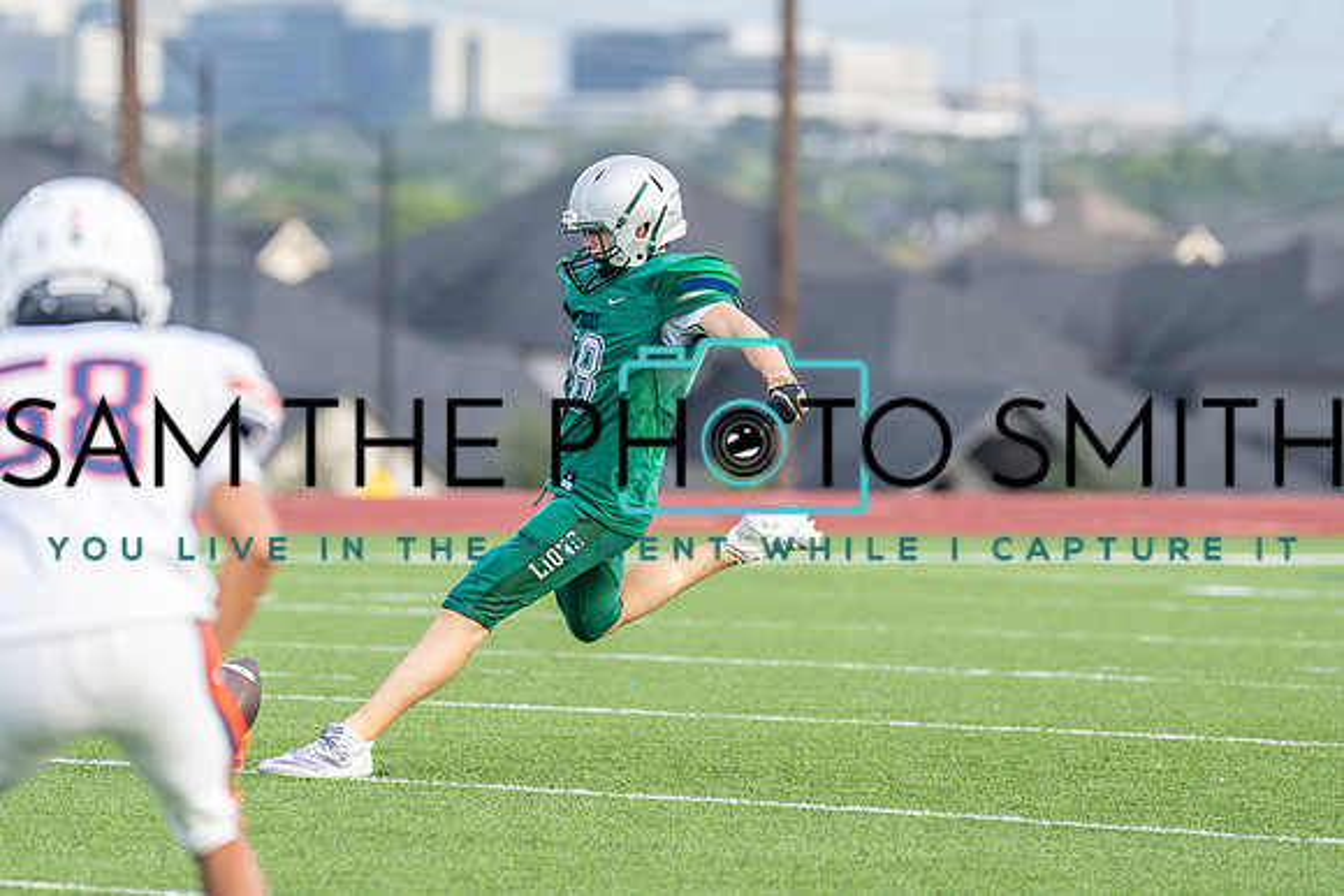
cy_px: 314
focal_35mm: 417
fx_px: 15573
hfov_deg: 4.9
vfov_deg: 3.3
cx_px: 556
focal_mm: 200
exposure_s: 1/1600
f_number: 2.8
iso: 500
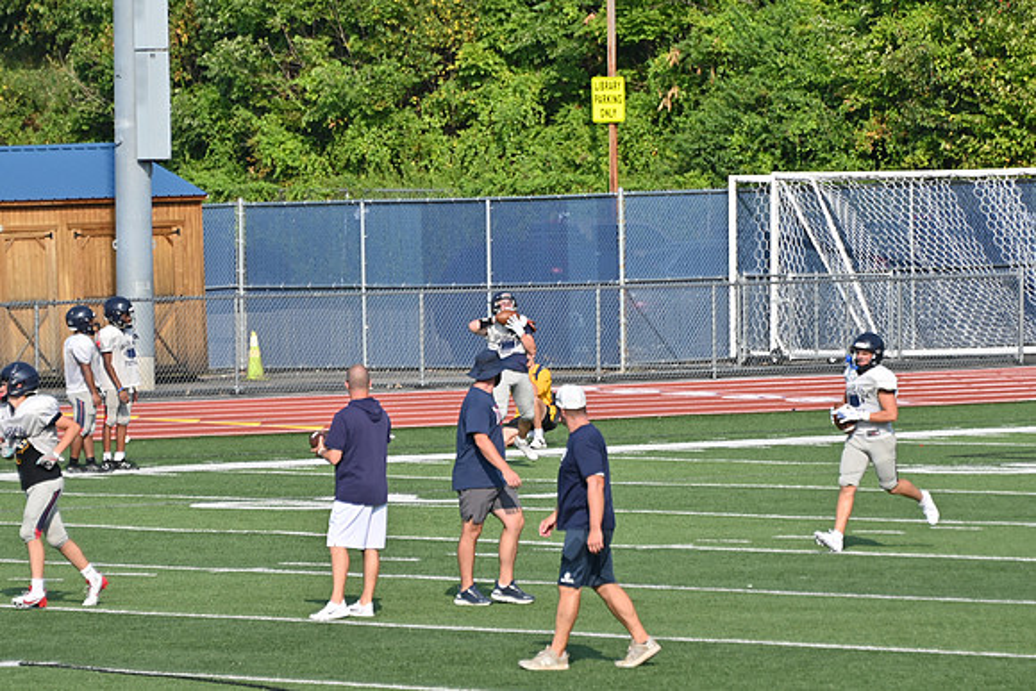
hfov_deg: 6.5
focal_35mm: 315
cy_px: 346
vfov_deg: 4.4
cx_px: 518
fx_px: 9067
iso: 125
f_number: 5.6
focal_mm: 210
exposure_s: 1/800
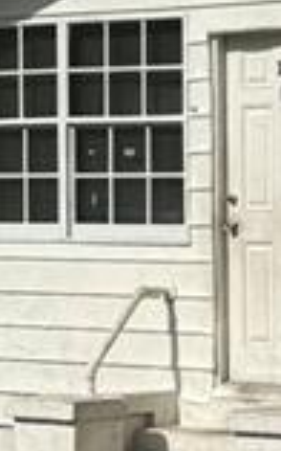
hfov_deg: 6.7
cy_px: 362
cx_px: 370
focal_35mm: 194
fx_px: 2379
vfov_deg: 10.8
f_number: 1.78
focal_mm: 6.76
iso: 80
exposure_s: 1/10417
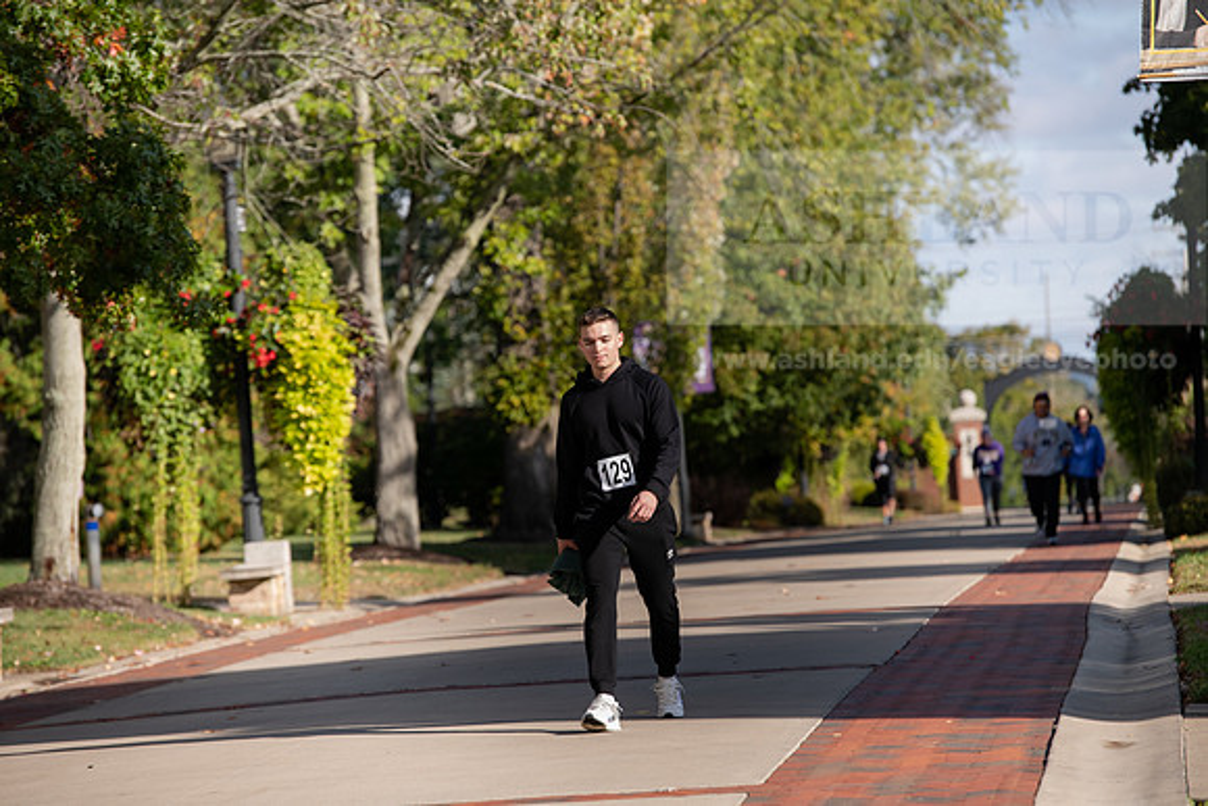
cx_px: 604
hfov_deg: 11.1
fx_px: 6209
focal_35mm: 185
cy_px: 403
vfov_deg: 7.4
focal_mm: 185
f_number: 5
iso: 250
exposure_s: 1/800
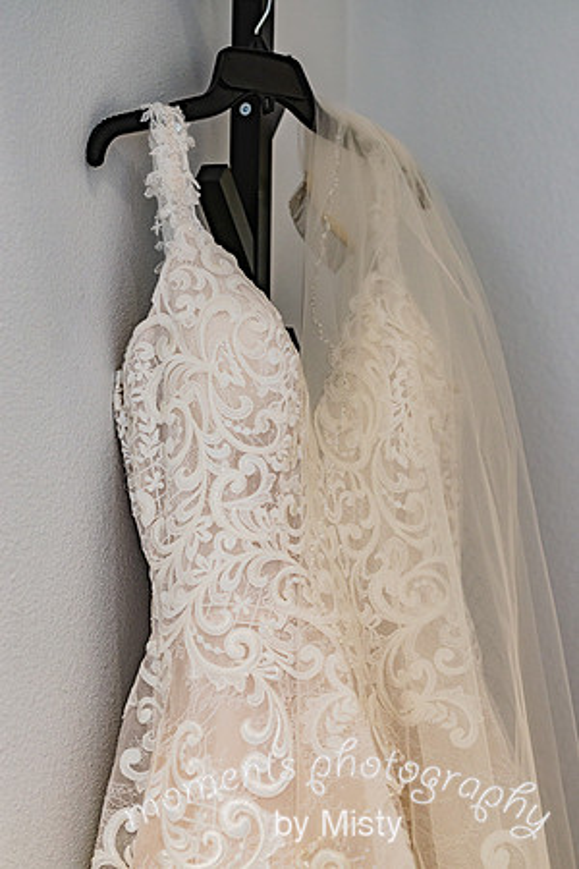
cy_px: 434
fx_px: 2050
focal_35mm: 85
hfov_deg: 16.1
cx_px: 290
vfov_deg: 23.9
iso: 320
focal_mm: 85
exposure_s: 1/160
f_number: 2.8
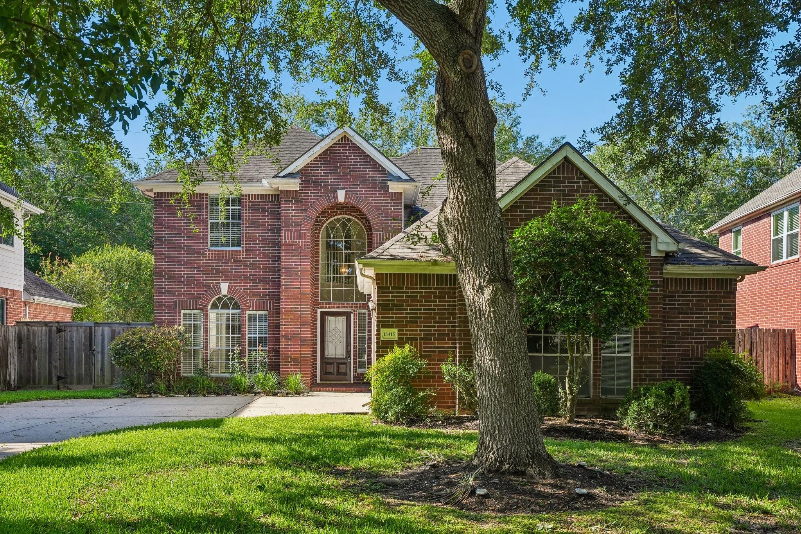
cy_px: 267
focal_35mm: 34
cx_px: 400
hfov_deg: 55.8
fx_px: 756
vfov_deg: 38.9
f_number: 8
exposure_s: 1/250
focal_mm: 34
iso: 400
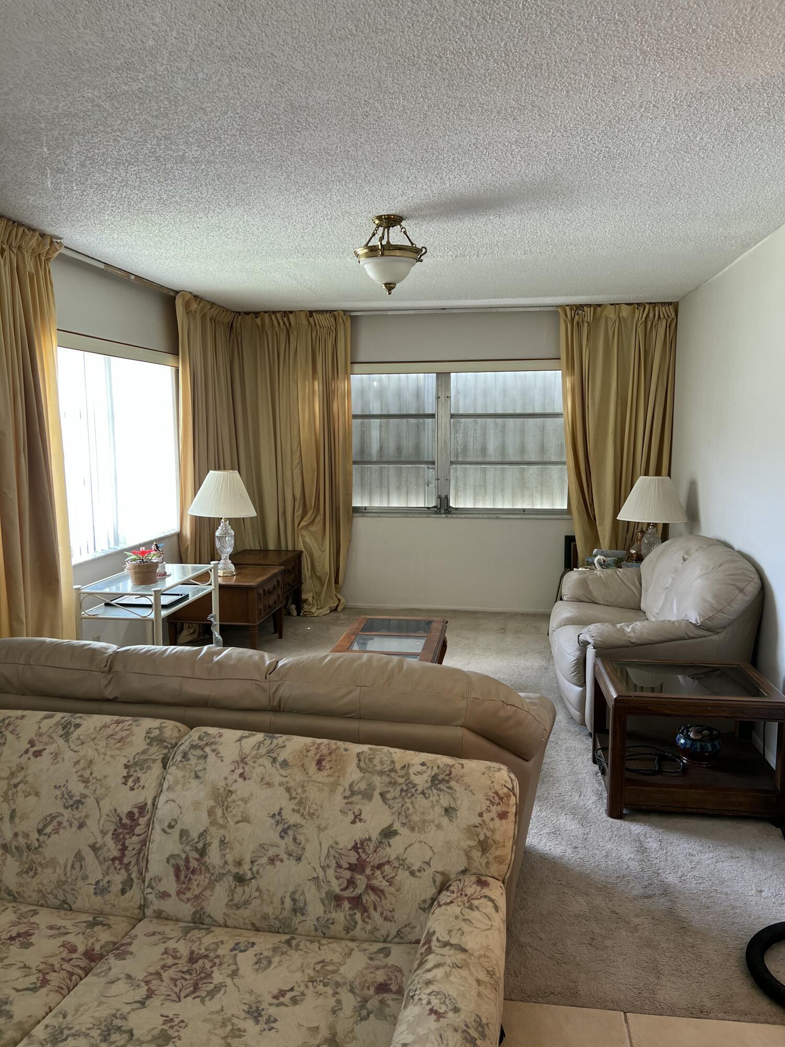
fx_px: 786
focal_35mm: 26
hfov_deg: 53.1
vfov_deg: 67.3
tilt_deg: -6.9
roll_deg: -0.1
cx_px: 392
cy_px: 524
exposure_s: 1/60
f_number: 1.5
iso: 100
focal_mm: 5.7
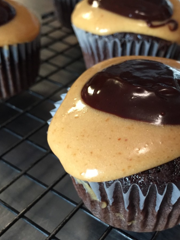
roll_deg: -0.2
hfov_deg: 36.3
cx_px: 126
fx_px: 270
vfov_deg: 47.9
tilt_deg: -40.2
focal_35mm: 39
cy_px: 119
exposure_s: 1/30
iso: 200
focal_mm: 4.15
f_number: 2.2
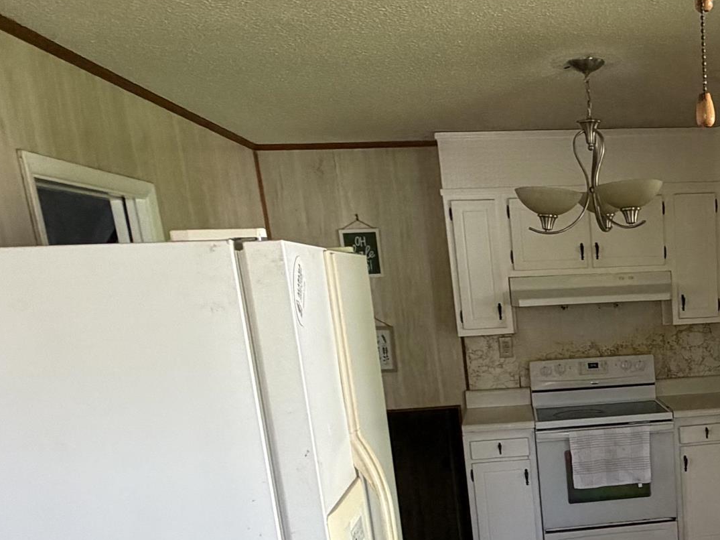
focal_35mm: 40
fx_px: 832
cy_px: 484
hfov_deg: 42.3
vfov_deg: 34.0
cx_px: 670
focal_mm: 2.22
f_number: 2.2
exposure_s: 1/119
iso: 320
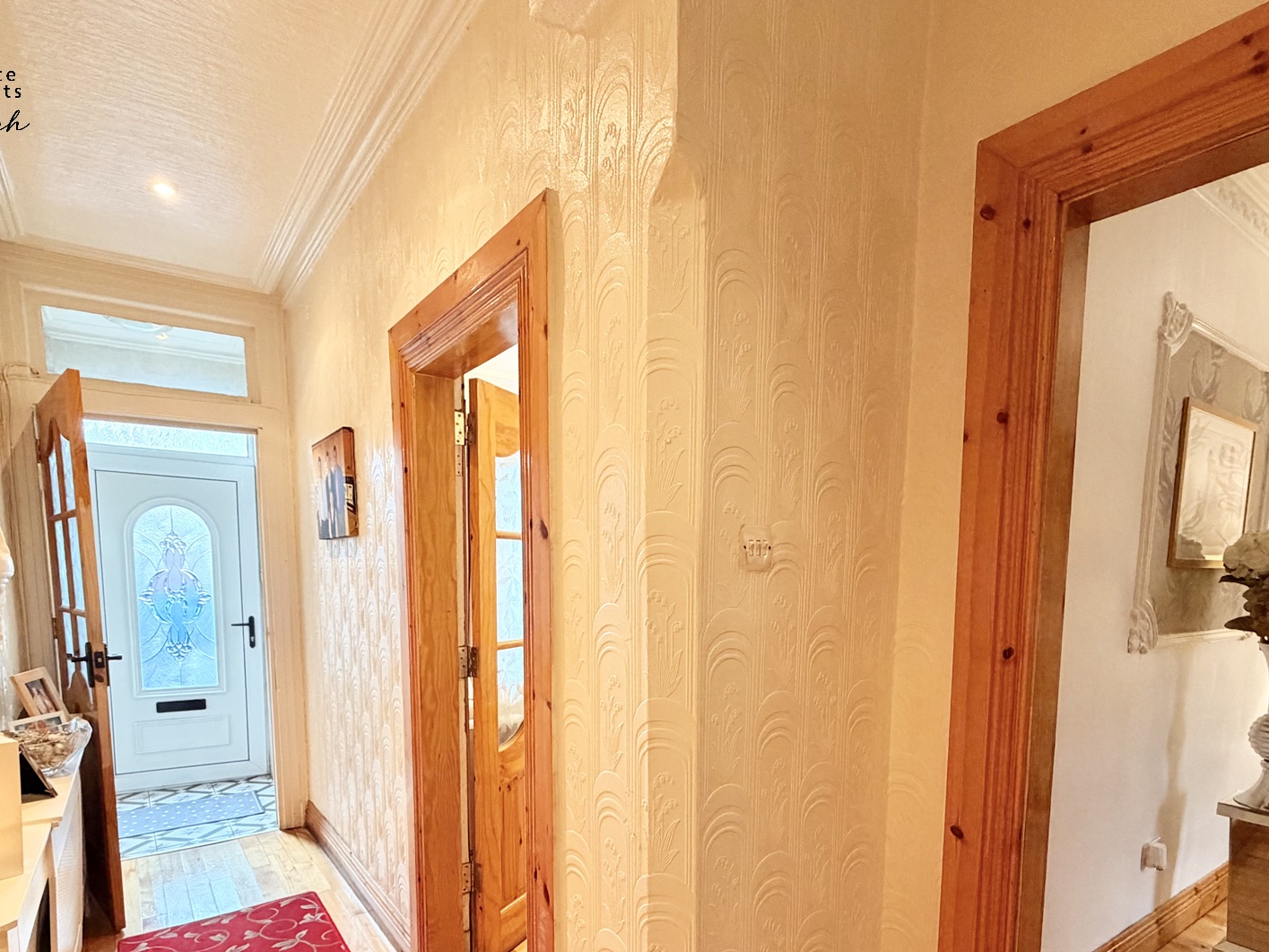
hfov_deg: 84.7
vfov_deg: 66.7
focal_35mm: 19
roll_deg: -0.4
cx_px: 642
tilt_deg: -6.0
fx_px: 696
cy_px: 641
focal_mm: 2.22
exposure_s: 1/50
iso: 400
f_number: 2.2
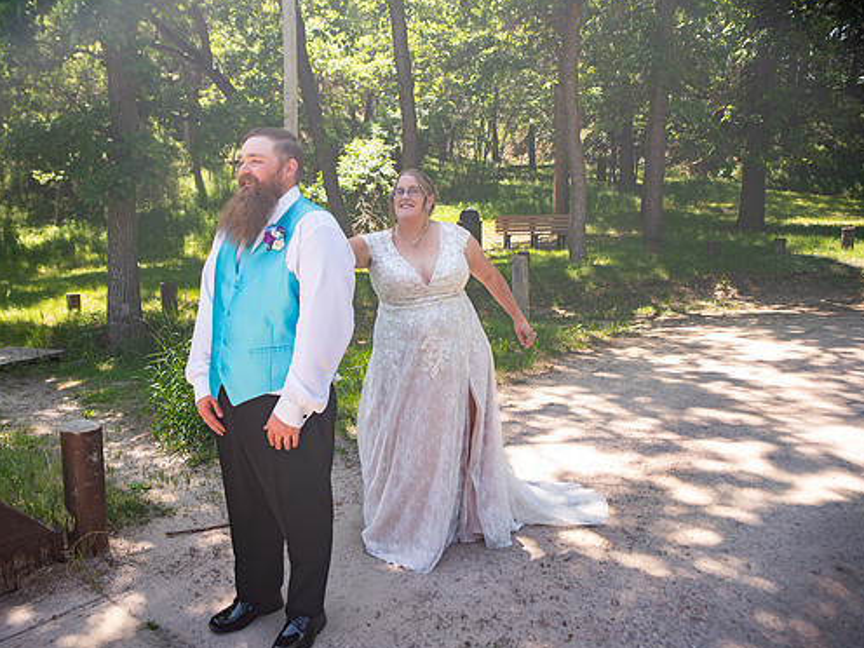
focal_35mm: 27
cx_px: 376
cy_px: 327
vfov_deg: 51.4
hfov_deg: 65.1
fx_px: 674
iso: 31
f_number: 3.5
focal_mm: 24
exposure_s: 1/125
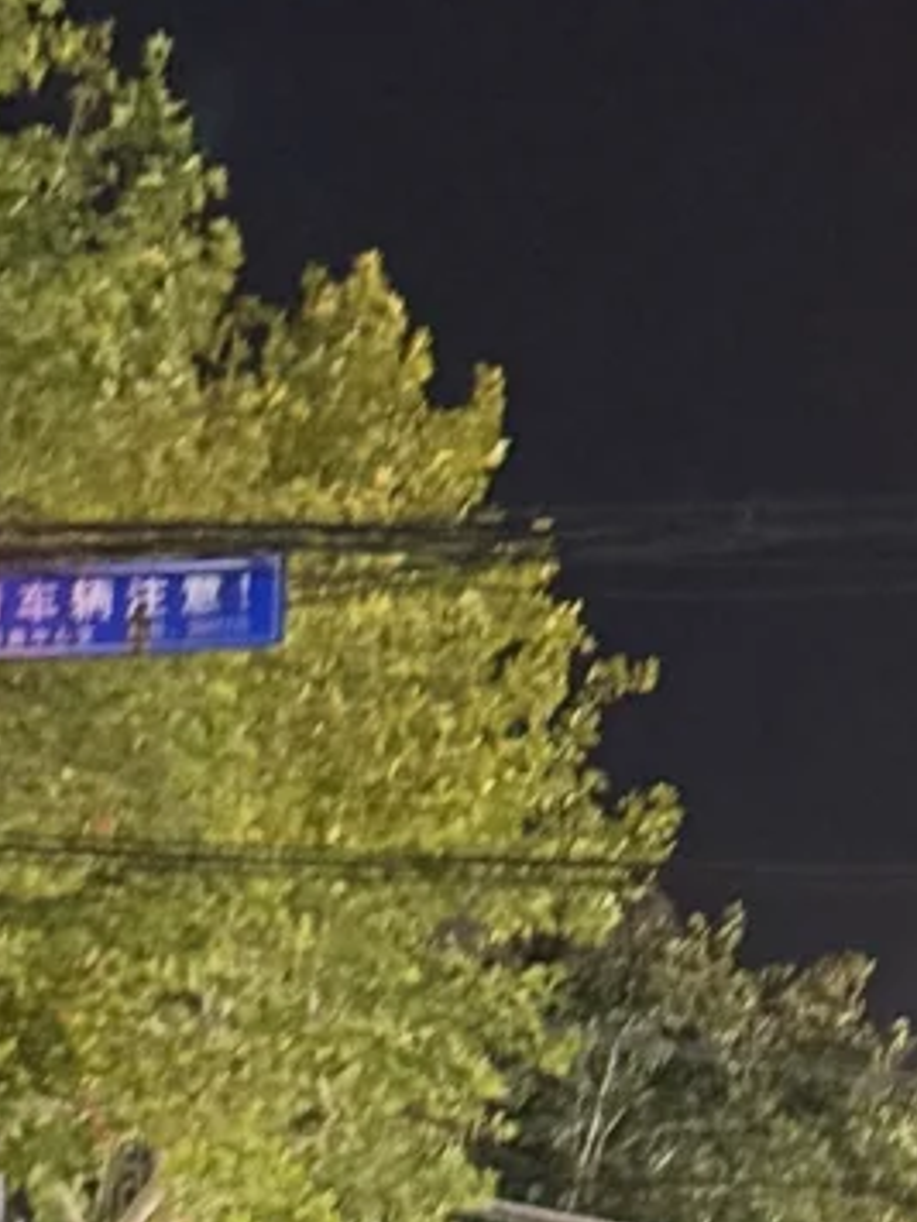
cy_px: 913
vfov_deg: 10.2
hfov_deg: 7.6
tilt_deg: +7.9
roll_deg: -0.4
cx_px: 783
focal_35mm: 194
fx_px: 6852
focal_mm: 6.76
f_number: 1.78
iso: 500
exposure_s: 1/25
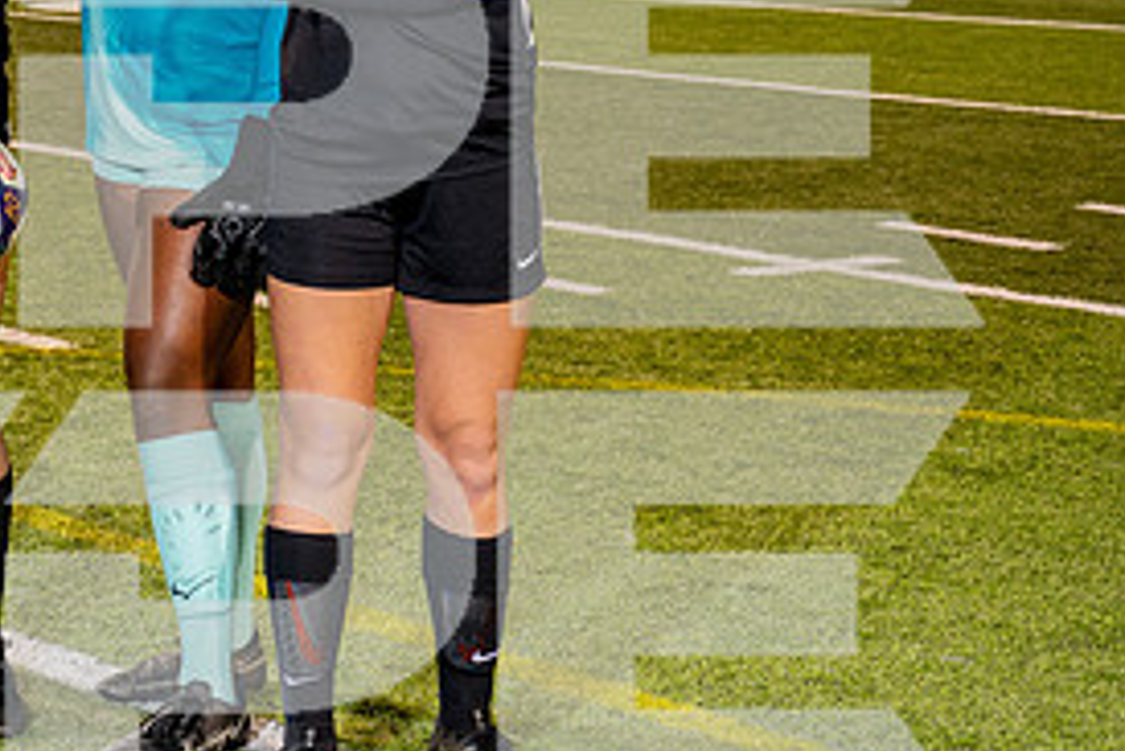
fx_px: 3439
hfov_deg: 18.0
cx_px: -62
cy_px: 113
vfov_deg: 12.4
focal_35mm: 110
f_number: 5.6
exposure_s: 1/250
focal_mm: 52
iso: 800
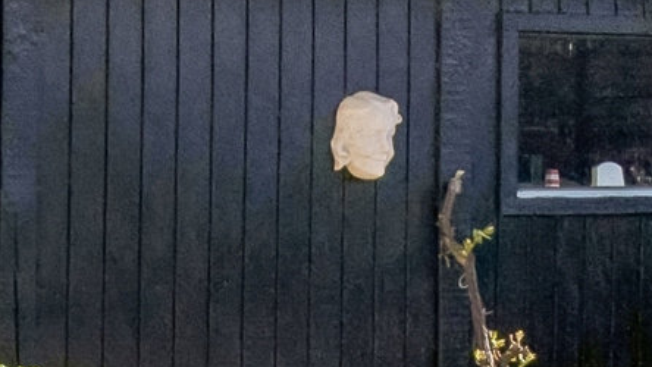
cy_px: 185
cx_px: 16
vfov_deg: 6.4
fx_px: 3303
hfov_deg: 11.2
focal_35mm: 191
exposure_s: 1/1250
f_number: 8
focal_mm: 18
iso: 250
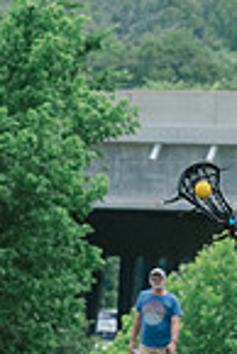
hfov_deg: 1.9
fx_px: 7280
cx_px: 323
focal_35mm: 739
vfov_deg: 2.8
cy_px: 426
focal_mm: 120
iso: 400
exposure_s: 1/800
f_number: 7.1
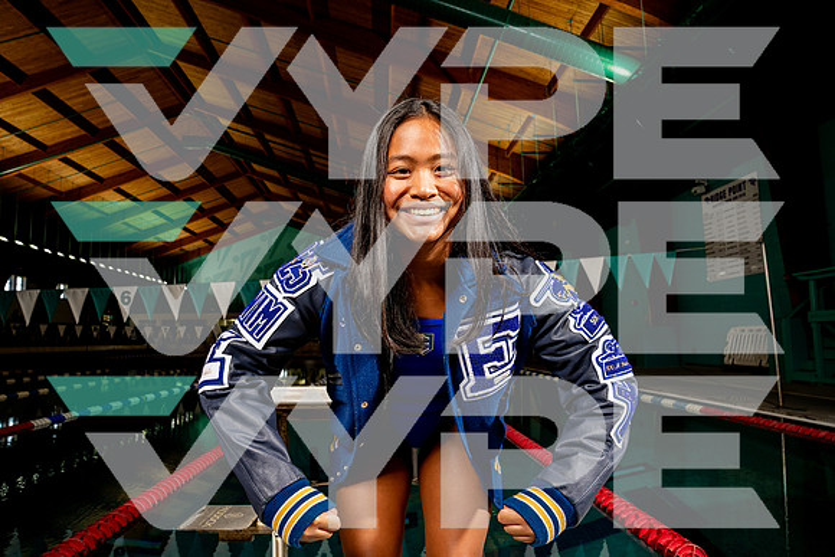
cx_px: 418
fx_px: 557
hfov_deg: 73.7
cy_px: 278
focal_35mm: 24
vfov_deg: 53.2
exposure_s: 1/125
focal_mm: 24
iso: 500
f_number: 7.1
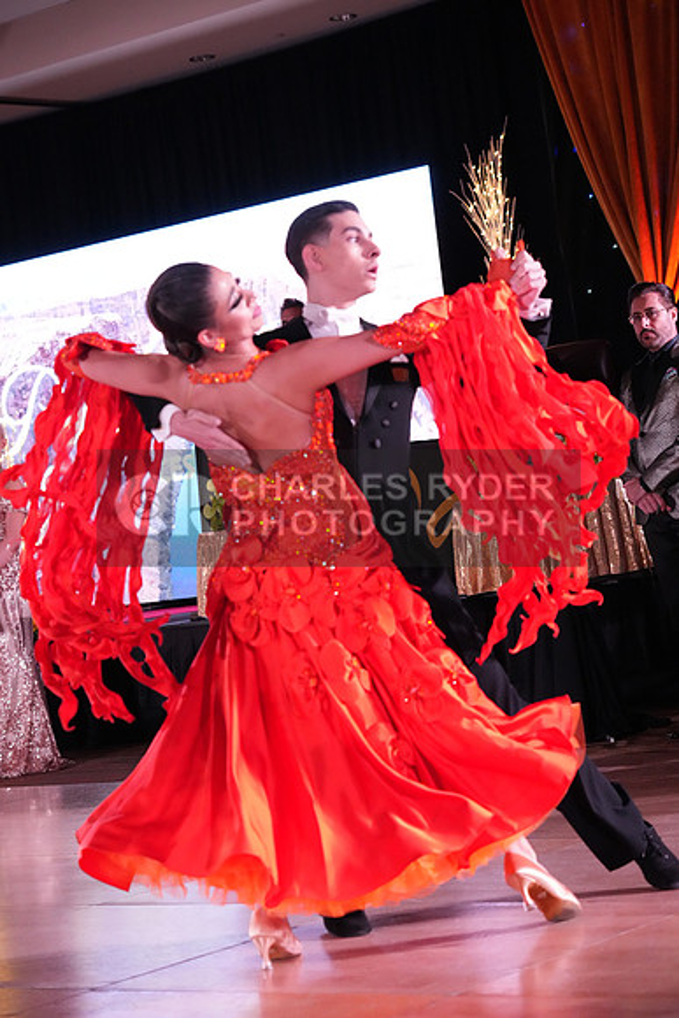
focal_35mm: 91
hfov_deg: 15.0
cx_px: 340
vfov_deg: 22.4
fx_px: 2573
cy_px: 509
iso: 8000
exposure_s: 1/400
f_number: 5
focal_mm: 91
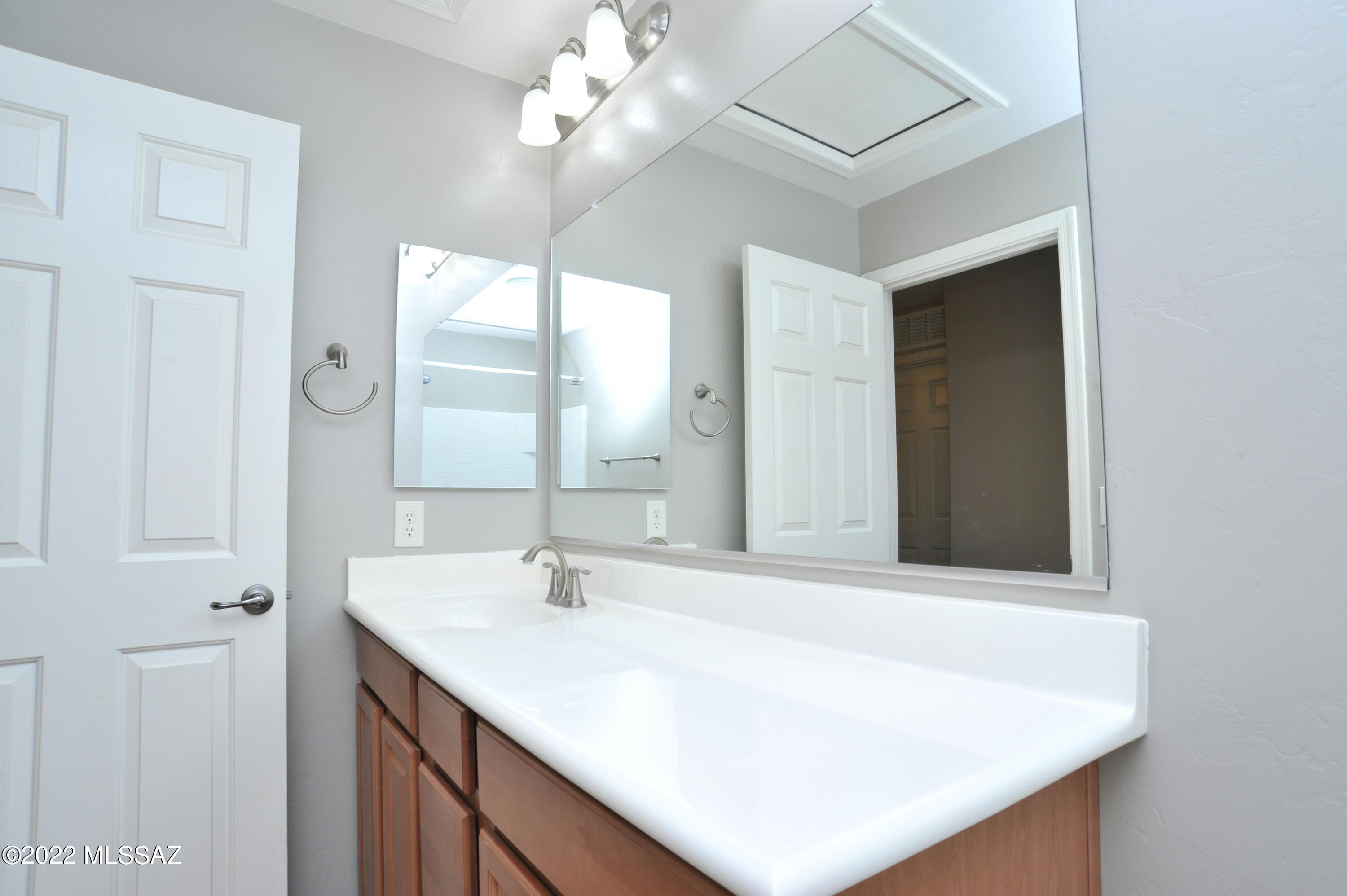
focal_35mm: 18
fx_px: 673
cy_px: 448
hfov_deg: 90.0
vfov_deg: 67.3
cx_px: 674
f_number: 13
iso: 640
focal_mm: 18
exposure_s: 1/30
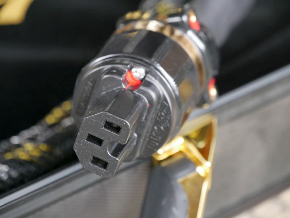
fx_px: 1827
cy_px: 109
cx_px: 145
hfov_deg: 9.1
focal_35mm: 218
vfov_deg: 6.8
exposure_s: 1/200
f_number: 5.4
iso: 3200
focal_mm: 109
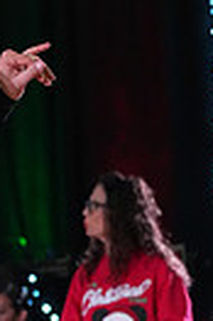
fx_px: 3897
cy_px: 414
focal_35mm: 438
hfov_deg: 3.1
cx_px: -244
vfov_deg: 4.7
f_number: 5.6
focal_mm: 99
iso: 8000
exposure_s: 1/400
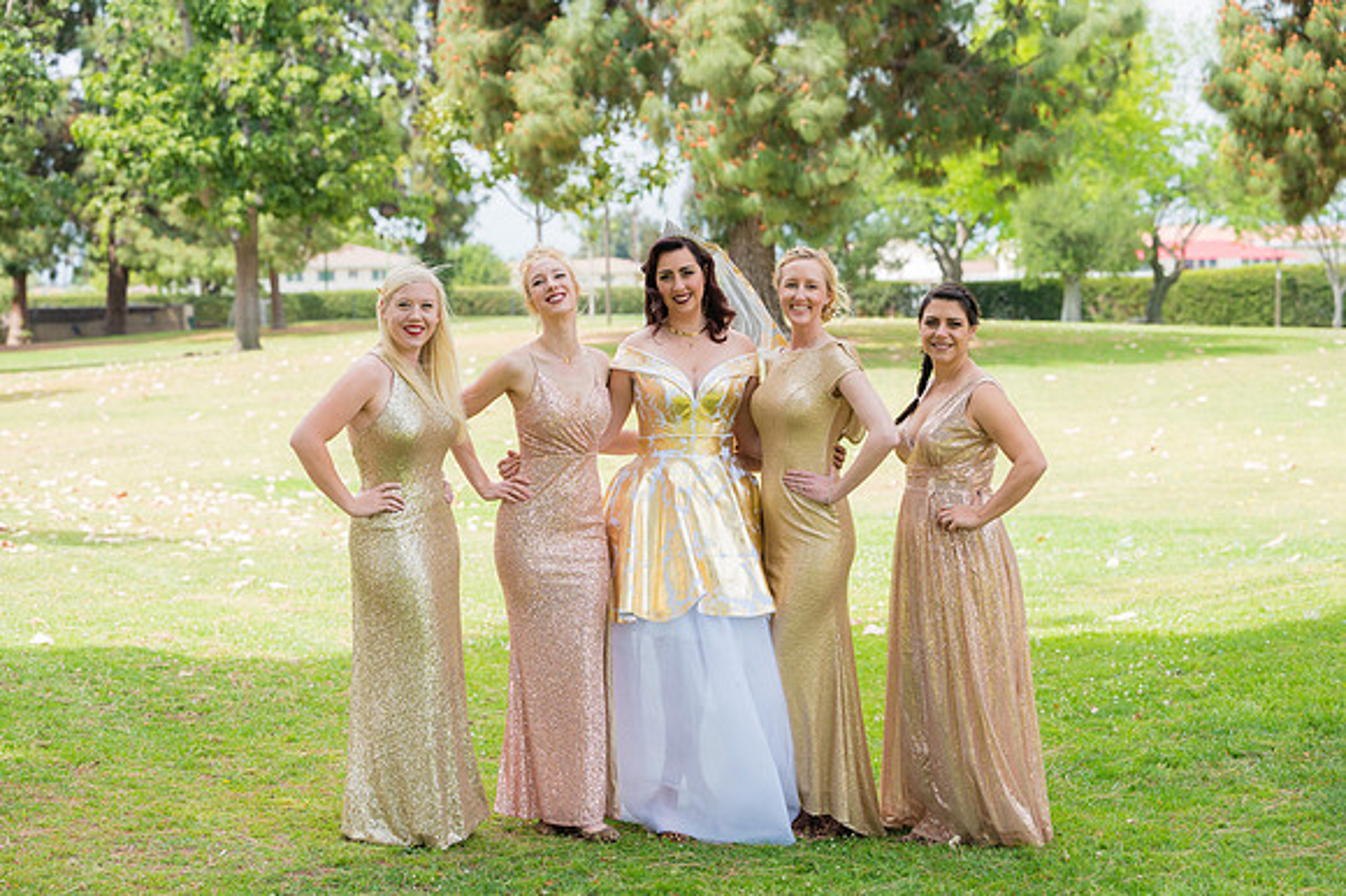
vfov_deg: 18.4
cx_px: 673
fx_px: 2765
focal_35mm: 74
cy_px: 448
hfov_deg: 27.4
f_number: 4
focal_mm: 74
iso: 500
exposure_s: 1/2000
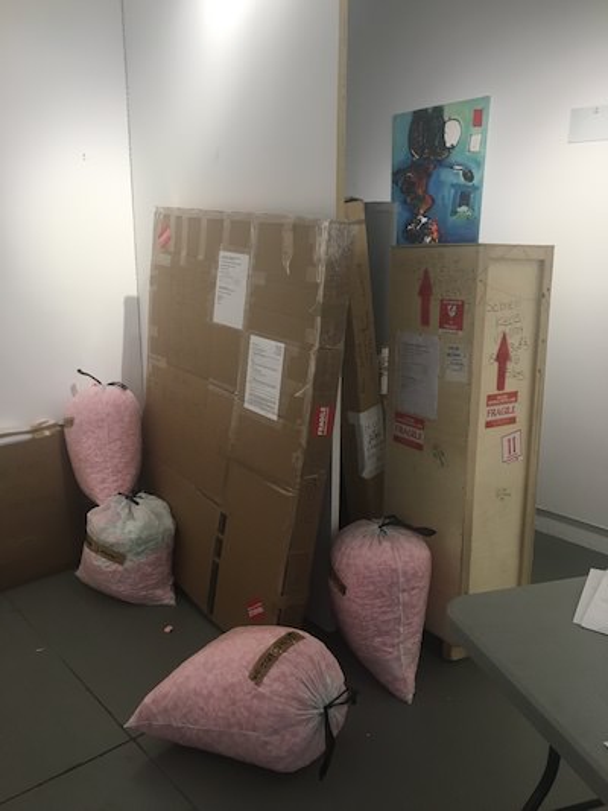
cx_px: 304
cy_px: 406
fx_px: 679
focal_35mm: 29
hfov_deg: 48.2
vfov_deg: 61.6
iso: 40
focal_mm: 4.15
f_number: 2.2
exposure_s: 1/30
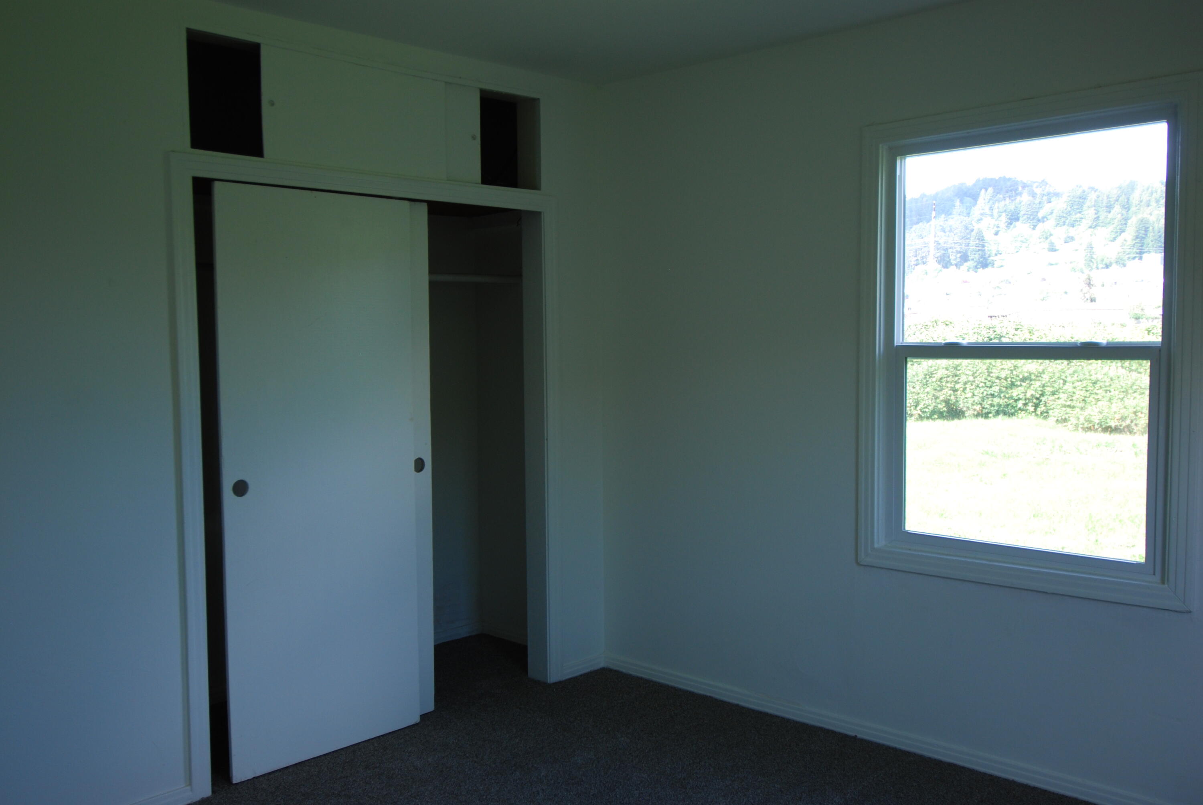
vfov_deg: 40.1
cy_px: 402
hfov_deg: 57.2
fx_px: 1104
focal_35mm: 33
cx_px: 602
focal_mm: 22
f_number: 4.5
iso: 200
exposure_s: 1/80
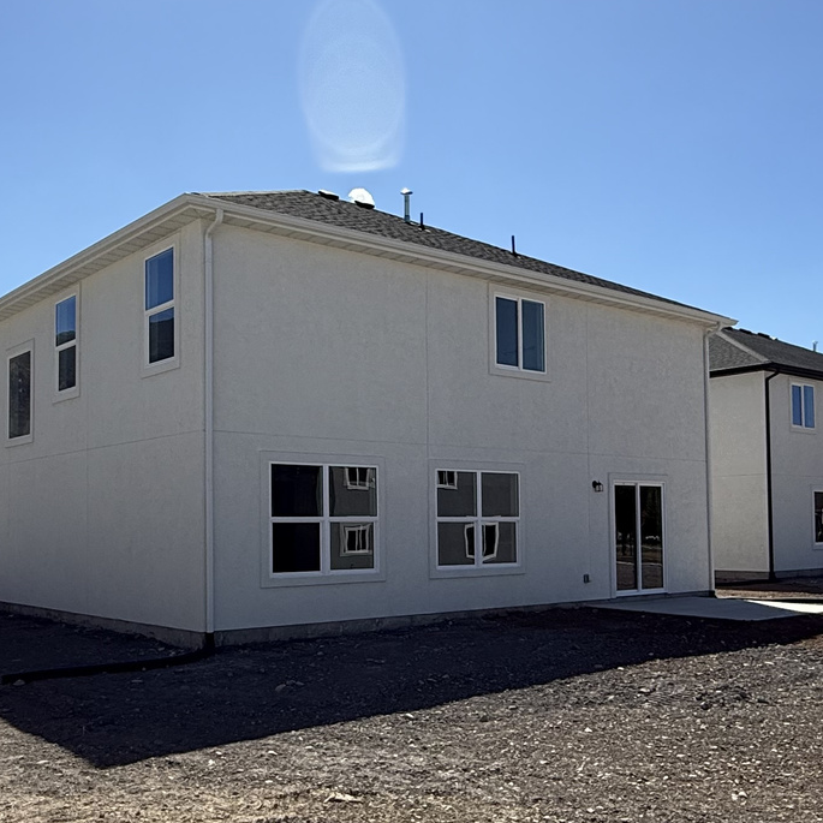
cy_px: 484
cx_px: 386
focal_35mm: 37
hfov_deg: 44.9
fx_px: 995
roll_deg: +0.9
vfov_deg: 44.7
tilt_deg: +3.9
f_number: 2.2
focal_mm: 2.22
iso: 50
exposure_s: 1/1961
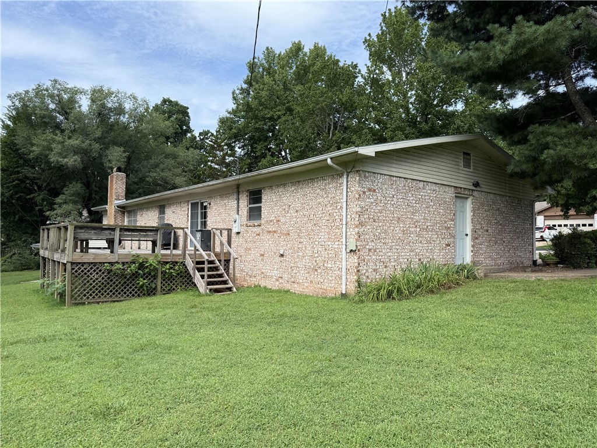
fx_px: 414
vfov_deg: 56.8
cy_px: 224
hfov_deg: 71.6
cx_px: 298
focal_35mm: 24
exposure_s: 1/1653
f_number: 1.78
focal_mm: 6.76
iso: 80
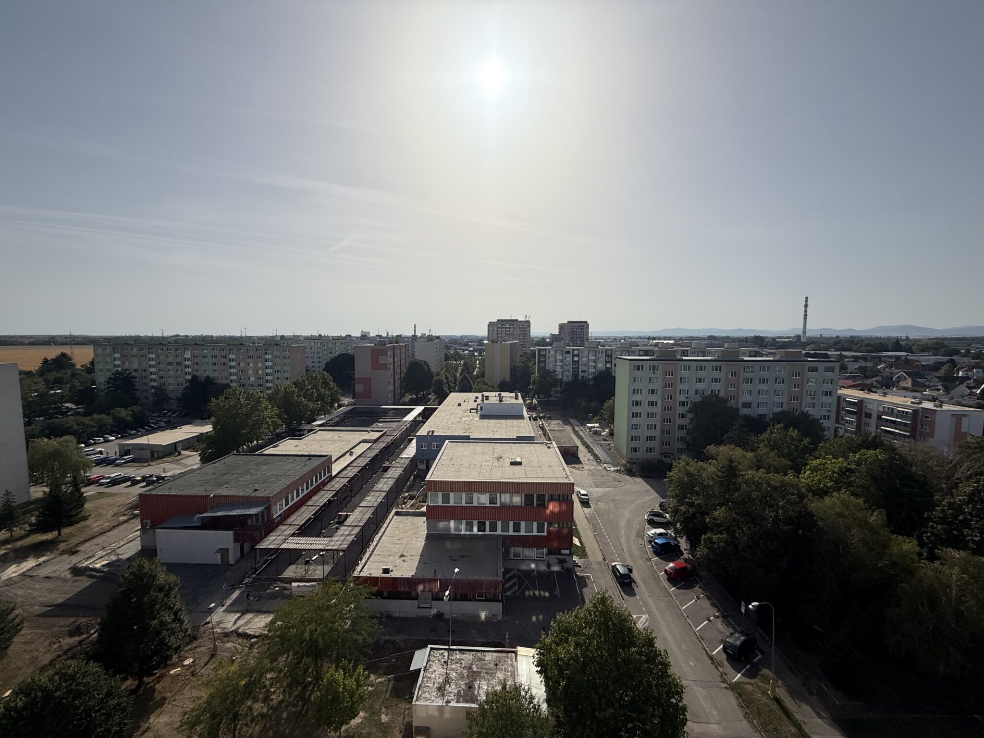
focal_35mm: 14
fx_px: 398
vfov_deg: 85.7
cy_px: 369
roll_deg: -0.4
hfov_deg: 102.1
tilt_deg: -4.2
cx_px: 492
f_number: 2.2
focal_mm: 2.22
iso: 40
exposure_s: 1/6173
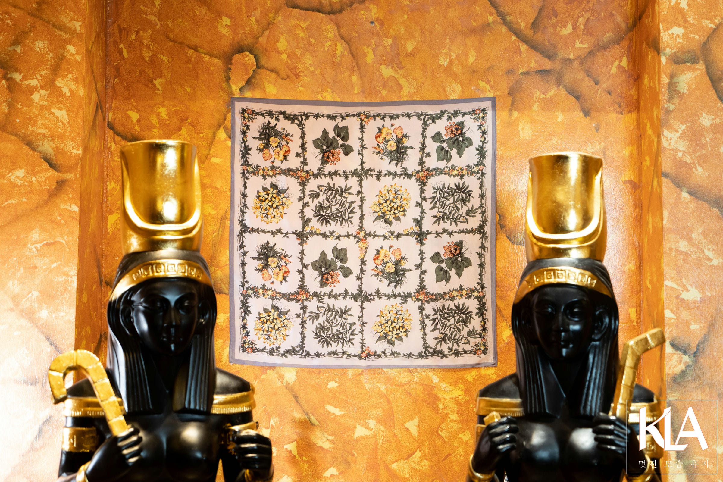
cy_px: 241
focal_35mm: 58
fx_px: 1165
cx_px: 362
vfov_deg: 23.4
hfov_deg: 34.5
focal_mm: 58
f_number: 4
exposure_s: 1/60
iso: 800
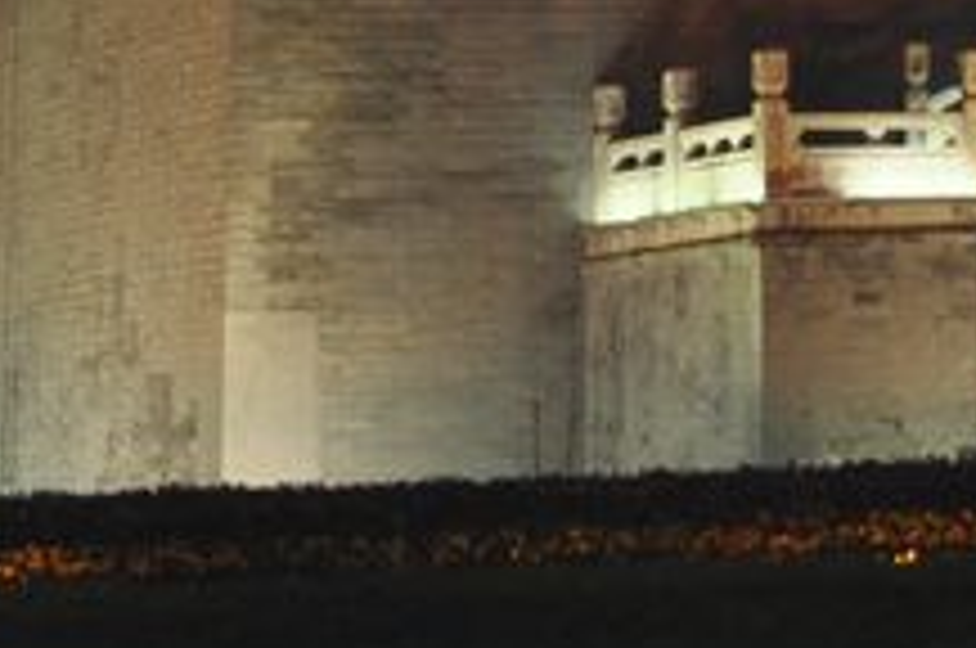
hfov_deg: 8.8
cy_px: -731
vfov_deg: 5.9
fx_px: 6091
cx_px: 1660
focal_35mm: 225
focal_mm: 25
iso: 800
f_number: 4
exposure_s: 1/60
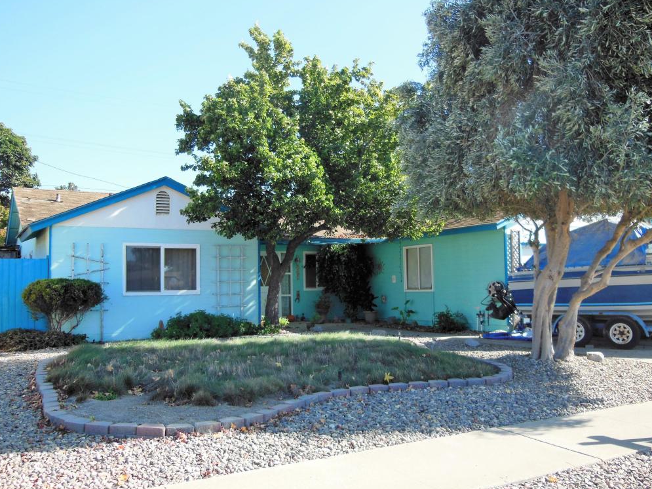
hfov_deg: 52.6
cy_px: 244
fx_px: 659
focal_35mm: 35
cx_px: 326
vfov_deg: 40.7
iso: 125
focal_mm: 6
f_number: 3.9
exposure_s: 1/320
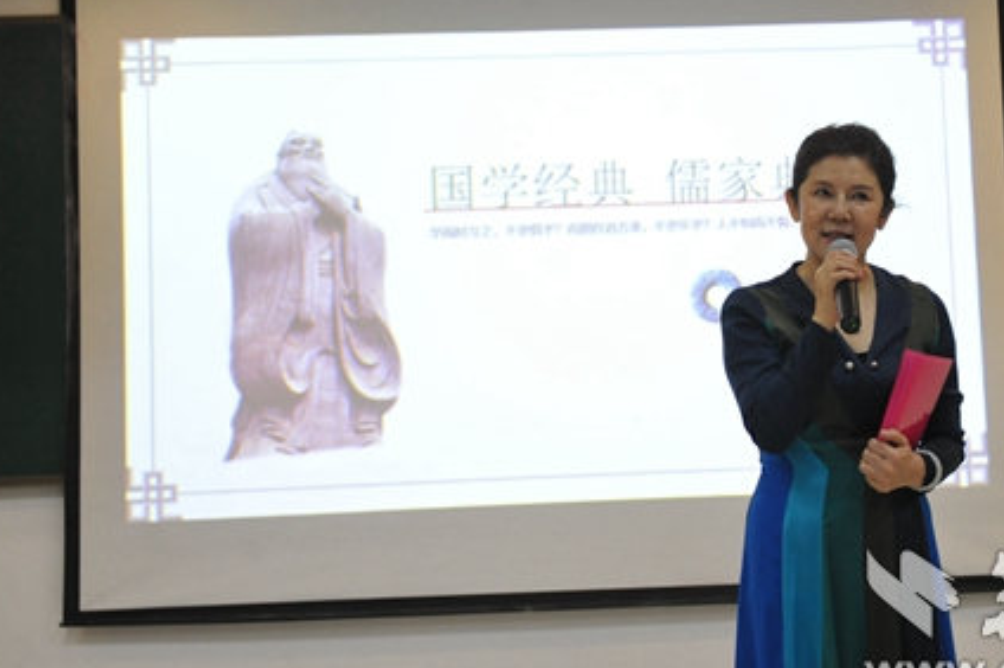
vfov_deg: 16.6
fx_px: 2285
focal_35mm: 82
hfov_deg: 24.7
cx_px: 618
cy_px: 288
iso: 1600
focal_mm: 58
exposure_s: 1/250
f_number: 2.8
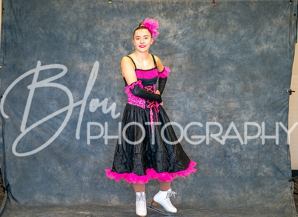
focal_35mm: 94
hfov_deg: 21.1
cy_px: 104
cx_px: 128
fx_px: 801
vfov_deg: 15.4
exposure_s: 1/250
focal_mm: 85
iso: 500
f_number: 1.4
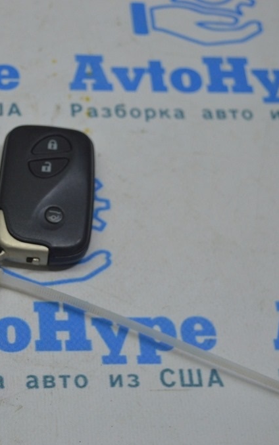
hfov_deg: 15.5
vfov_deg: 24.9
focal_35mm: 83
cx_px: 5
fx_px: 1009
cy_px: 223
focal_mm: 36
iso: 400
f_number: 4.8
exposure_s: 1/100
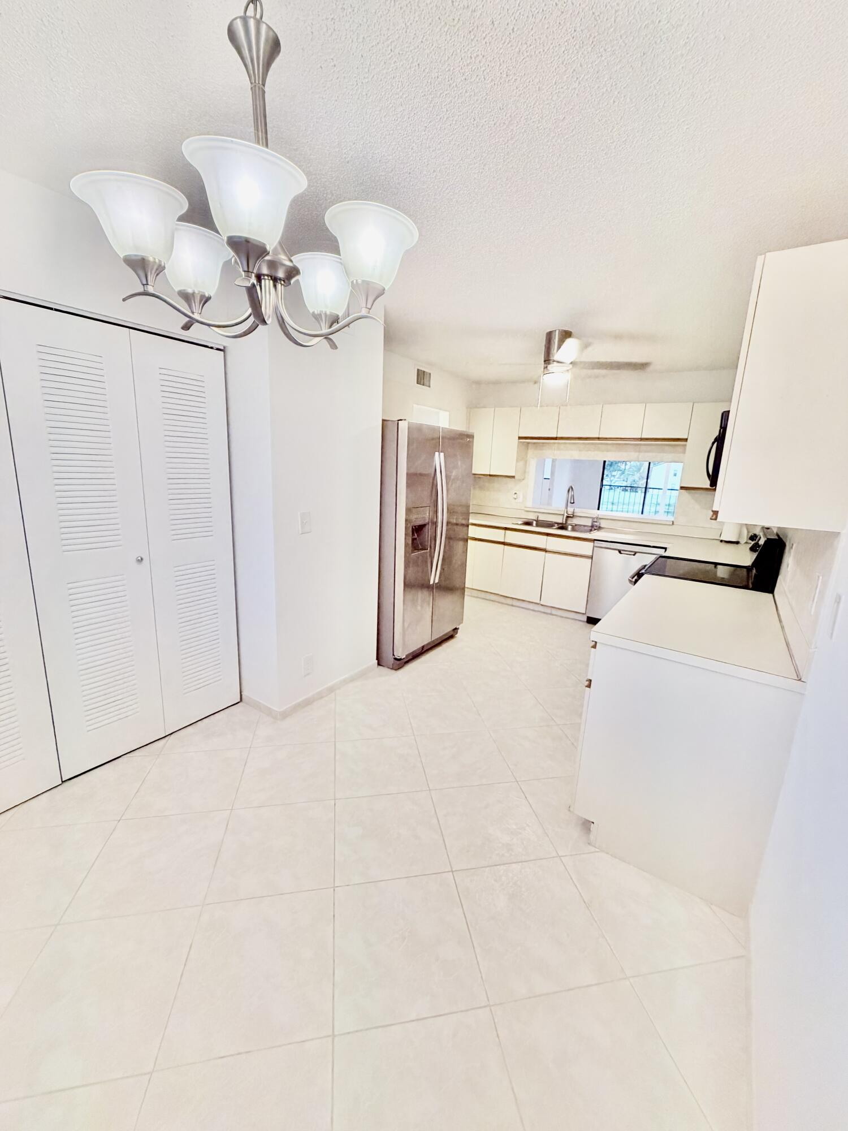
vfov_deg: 102.1
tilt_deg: -11.8
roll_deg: -2.3
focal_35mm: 14
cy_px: 566
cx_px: 424
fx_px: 457
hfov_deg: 85.7
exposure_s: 1/120
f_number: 2.2
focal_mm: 2.22
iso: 160
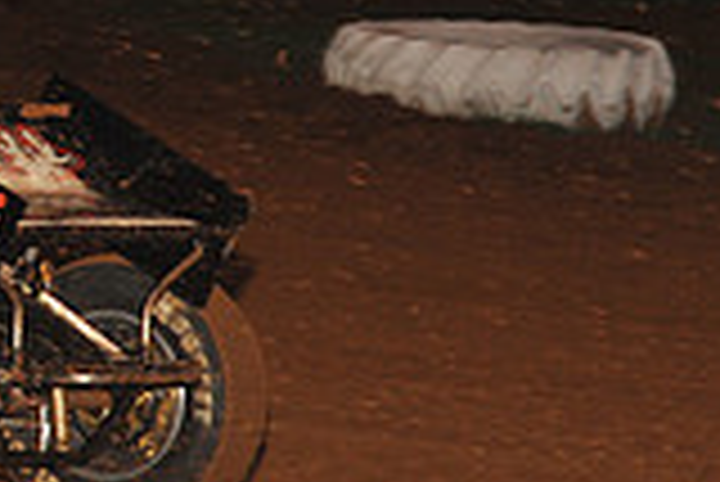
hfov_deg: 4.5
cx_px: -400
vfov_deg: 3.0
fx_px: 9048
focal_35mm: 452
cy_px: 126
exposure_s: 1/320
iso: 1250
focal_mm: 125
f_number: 7.1
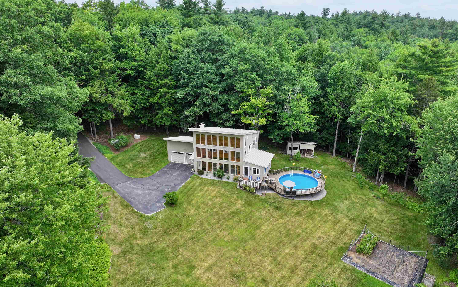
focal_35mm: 26
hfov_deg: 70.4
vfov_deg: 47.3
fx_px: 325
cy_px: 171
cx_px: 233
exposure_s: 1/1250
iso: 220
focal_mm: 12.29
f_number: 2.8
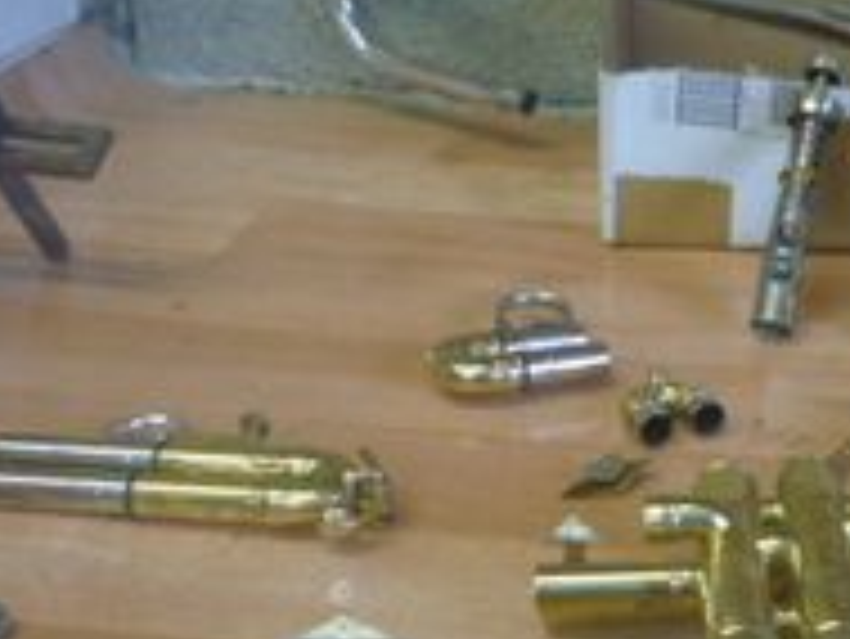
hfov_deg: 26.1
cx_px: 926
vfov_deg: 21.3
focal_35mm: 69
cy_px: 351
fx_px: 1695
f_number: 3.3
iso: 250
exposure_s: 1/30
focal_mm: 5.2
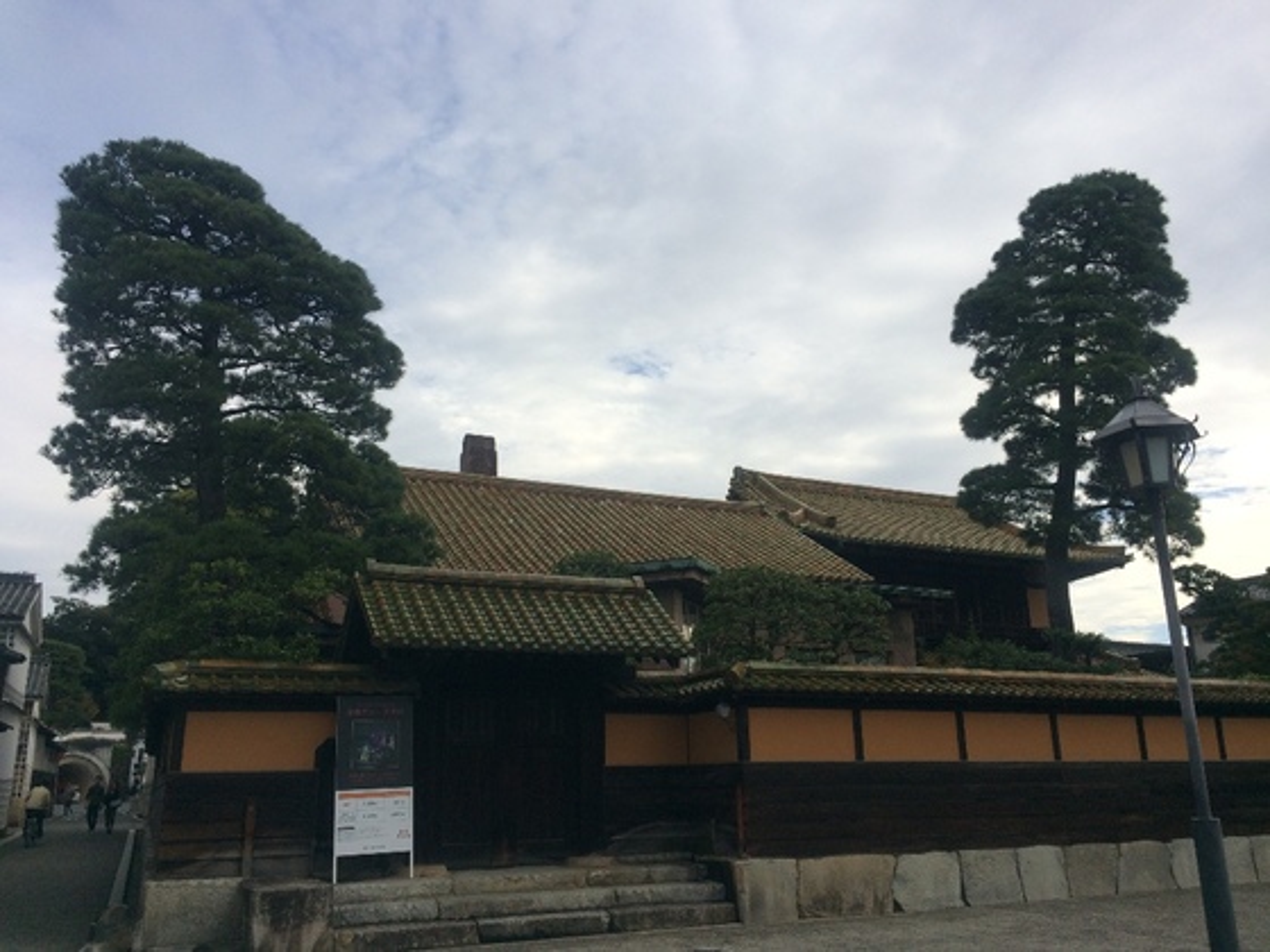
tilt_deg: +16.8
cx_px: 635
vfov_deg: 48.2
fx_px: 1064
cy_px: 476
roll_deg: +2.4
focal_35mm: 29
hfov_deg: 61.7
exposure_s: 1/1642
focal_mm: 4.15
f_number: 2.2
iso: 32
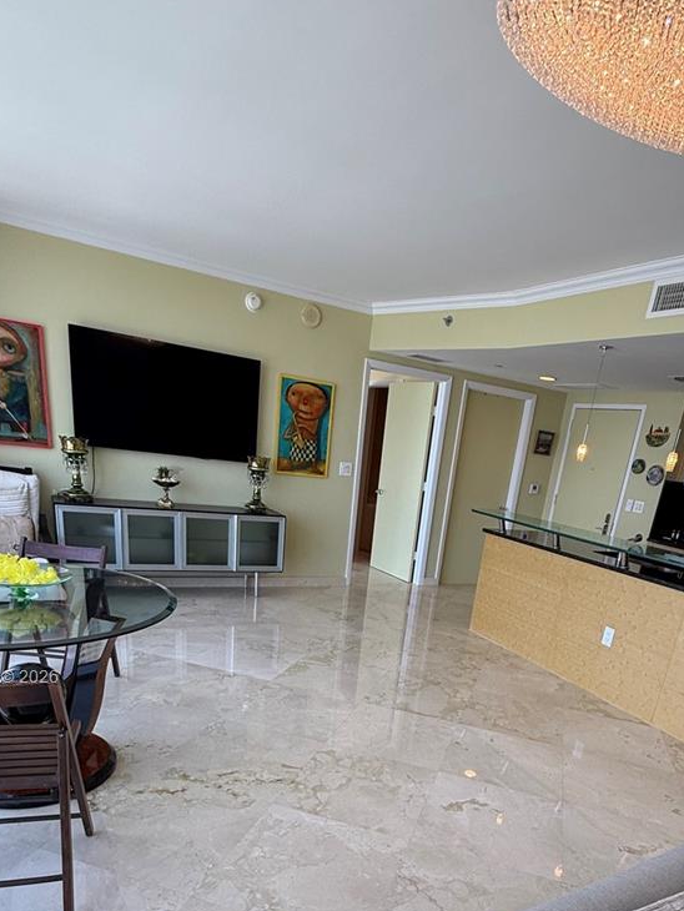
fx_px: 606
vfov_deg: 69.2
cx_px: 389
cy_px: 679
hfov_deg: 58.7
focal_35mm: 23
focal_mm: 2.22
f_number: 2.2
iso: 64
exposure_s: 1/120
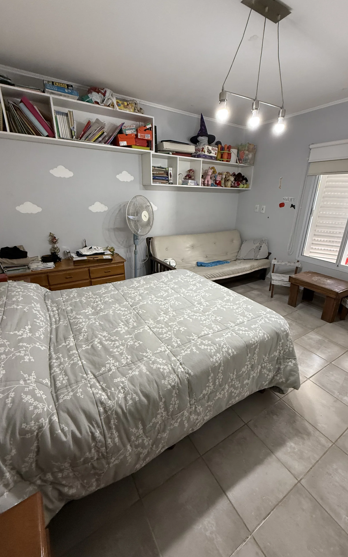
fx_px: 228
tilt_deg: -19.7
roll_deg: -2.4
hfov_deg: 74.8
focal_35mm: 15
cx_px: 181
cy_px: 278
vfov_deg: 101.5
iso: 320
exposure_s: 1/100
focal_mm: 2.22
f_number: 2.2
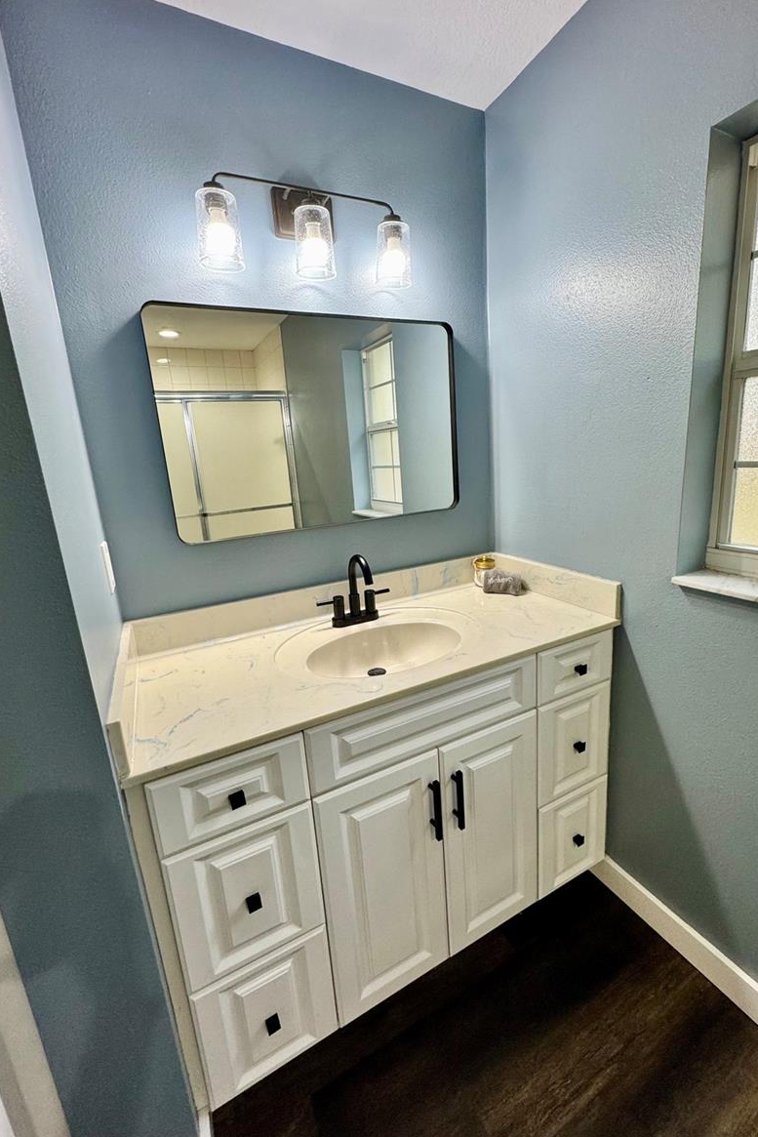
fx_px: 474
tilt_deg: -13.4
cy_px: 553
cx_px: 394
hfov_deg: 77.3
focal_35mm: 15
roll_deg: +4.3
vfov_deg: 100.4
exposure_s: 1/120
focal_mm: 2.22
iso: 200
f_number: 2.2
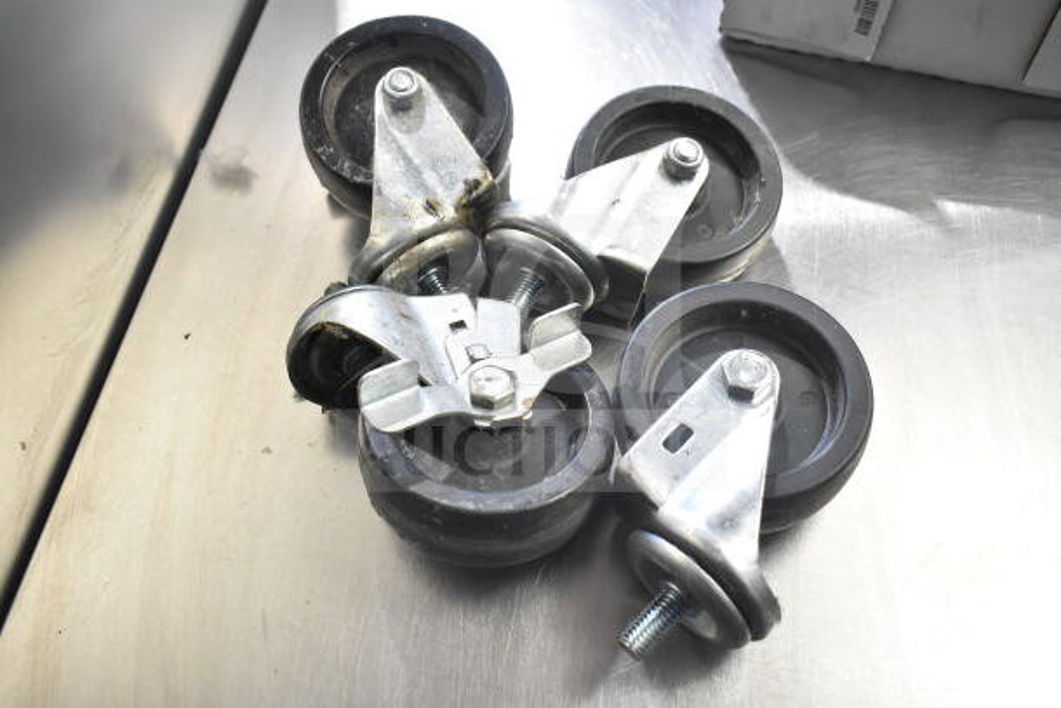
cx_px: 530
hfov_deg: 57.2
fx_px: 973
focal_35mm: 33
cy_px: 354
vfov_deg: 40.0
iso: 1600
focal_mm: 22
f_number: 5
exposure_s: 1/100
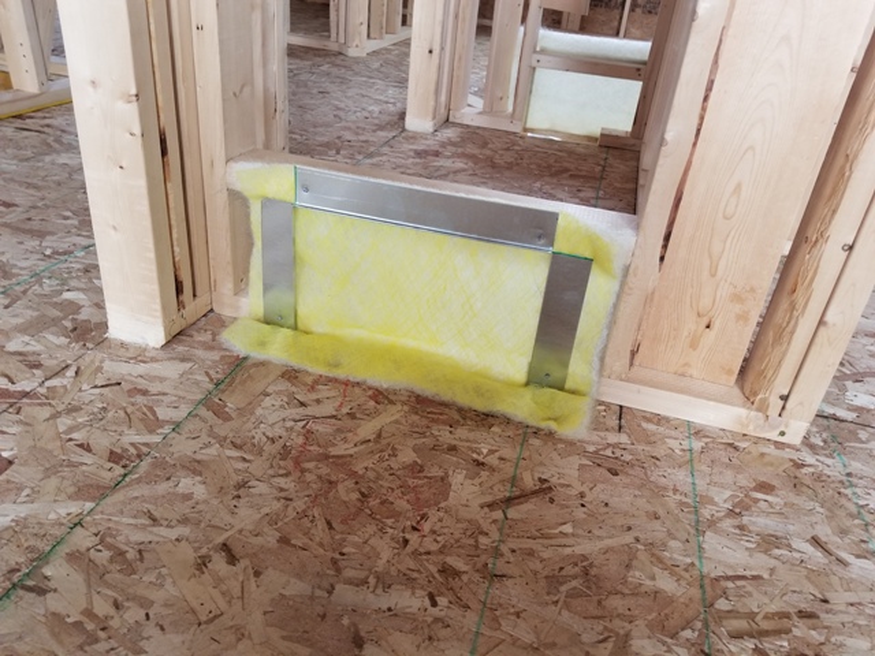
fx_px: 657
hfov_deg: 67.3
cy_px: 328
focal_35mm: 26
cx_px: 438
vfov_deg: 53.1
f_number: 1.7
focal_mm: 4.25
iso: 200
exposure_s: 1/13
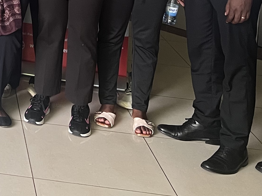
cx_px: -134
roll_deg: -3.9
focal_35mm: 94
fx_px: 711
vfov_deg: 14.0
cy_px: -152
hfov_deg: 18.4
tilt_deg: -3.2
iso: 160
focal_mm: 5.7
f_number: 1.5
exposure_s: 1/60
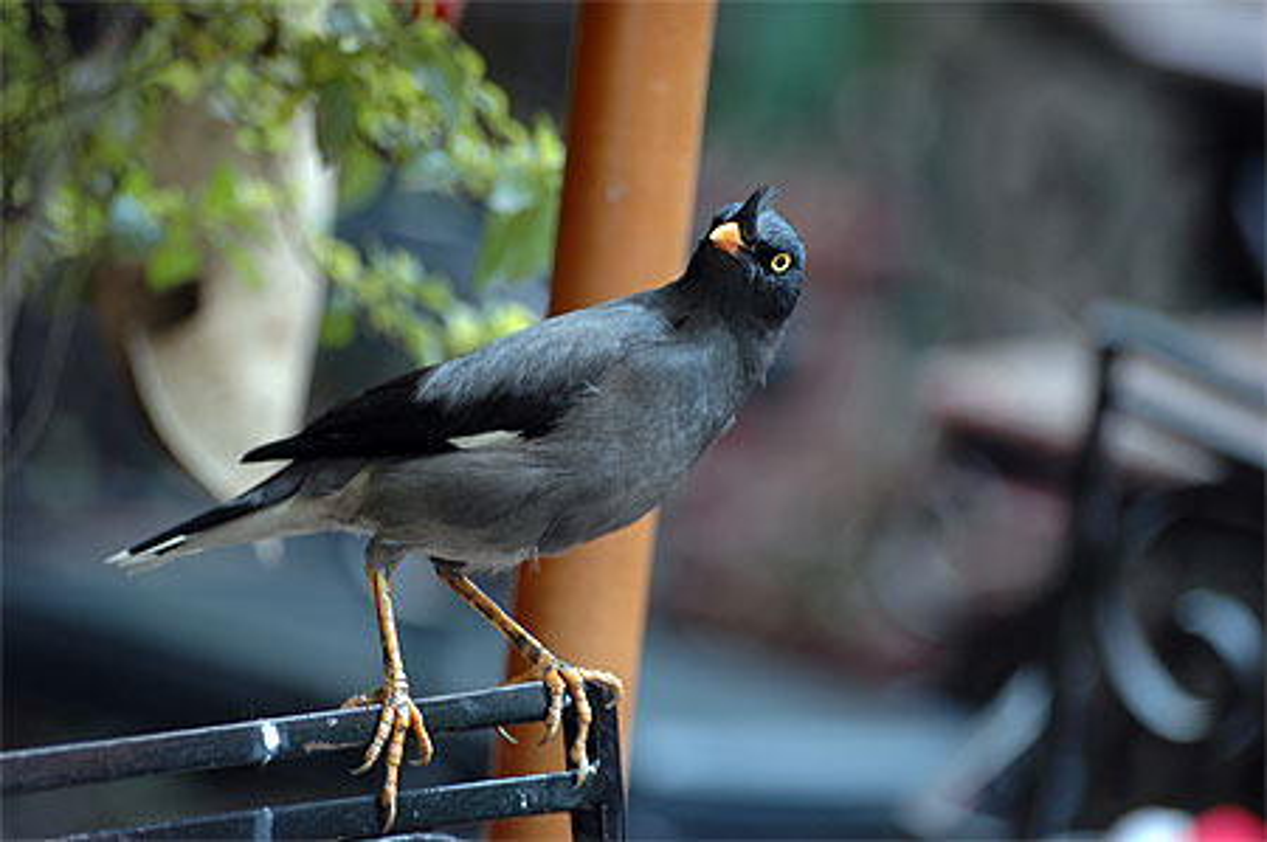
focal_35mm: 255
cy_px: 421
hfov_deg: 8.1
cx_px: 634
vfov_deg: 5.4
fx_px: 8965
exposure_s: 1/30
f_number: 4.8
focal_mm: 170
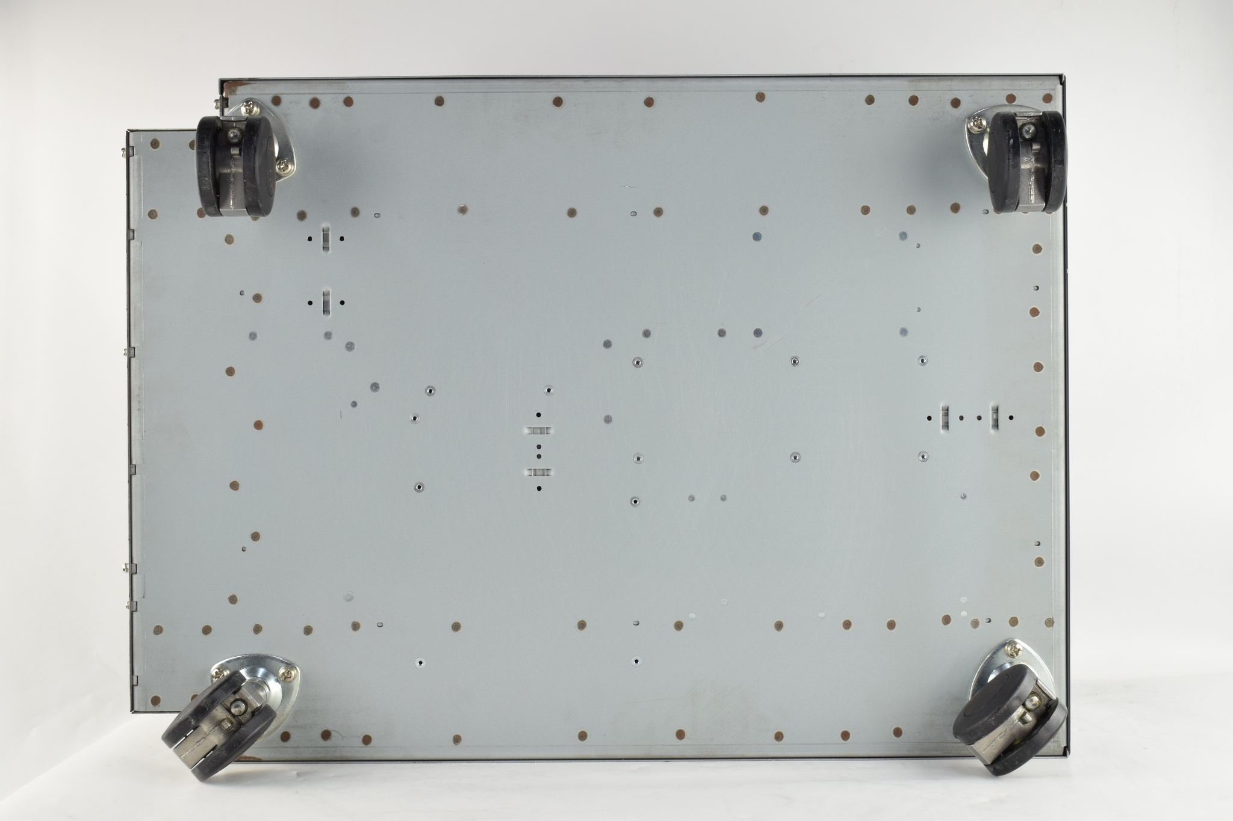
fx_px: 1798
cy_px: 410
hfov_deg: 37.9
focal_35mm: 52
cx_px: 616
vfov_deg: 25.7
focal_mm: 35
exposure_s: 1/30
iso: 400
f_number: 10
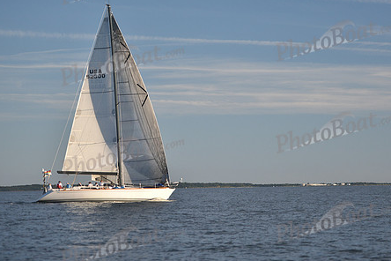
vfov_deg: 10.7
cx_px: 231
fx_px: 1390
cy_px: 97
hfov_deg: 16.0
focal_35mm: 128
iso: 250
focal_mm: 98
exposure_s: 1/1250
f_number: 2.8
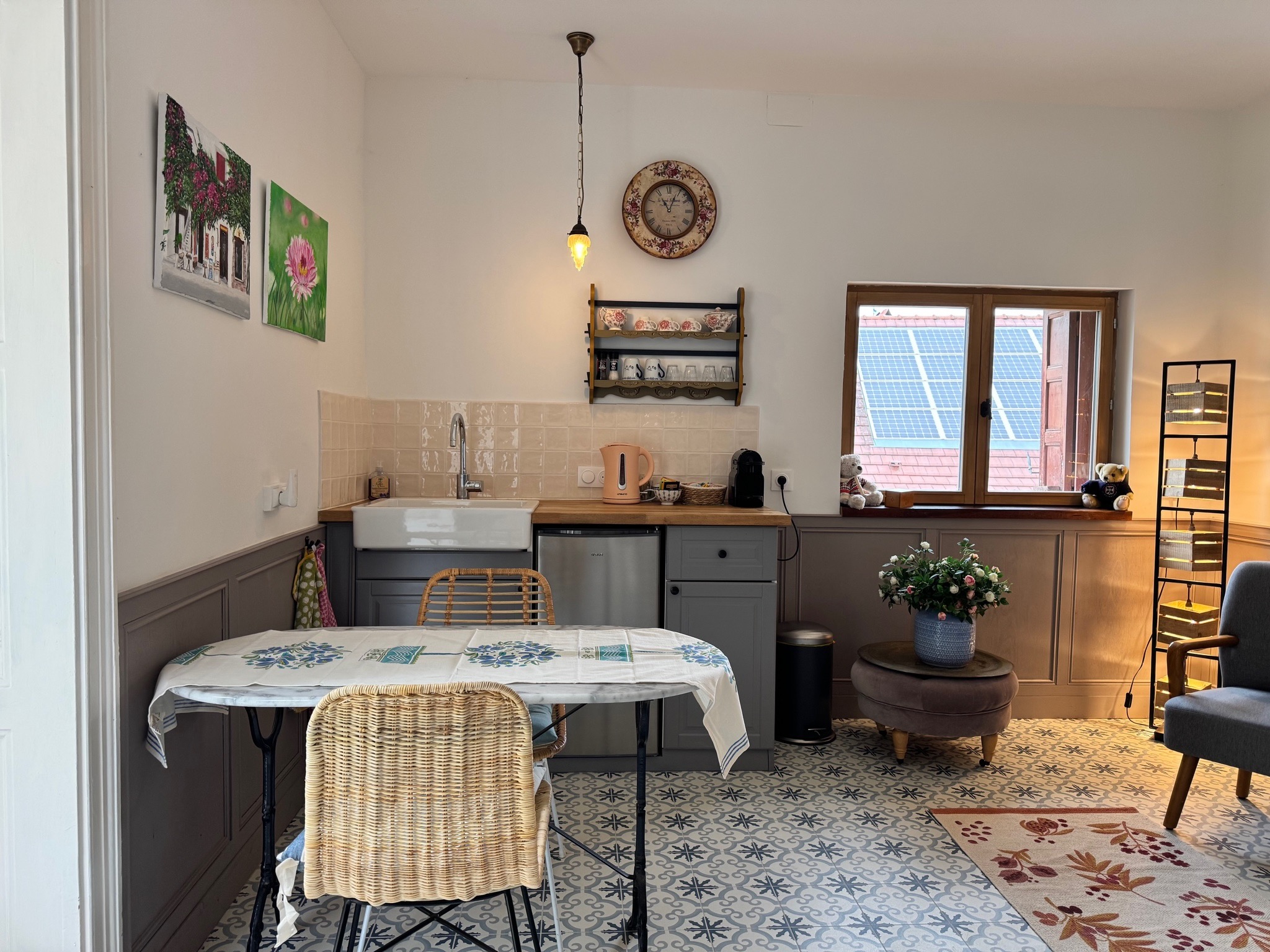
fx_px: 881
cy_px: 476
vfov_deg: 56.8
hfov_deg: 71.6
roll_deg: -0.6
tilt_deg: -2.1
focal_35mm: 24
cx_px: 635
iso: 125
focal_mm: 6.76
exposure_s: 1/50
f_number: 1.78
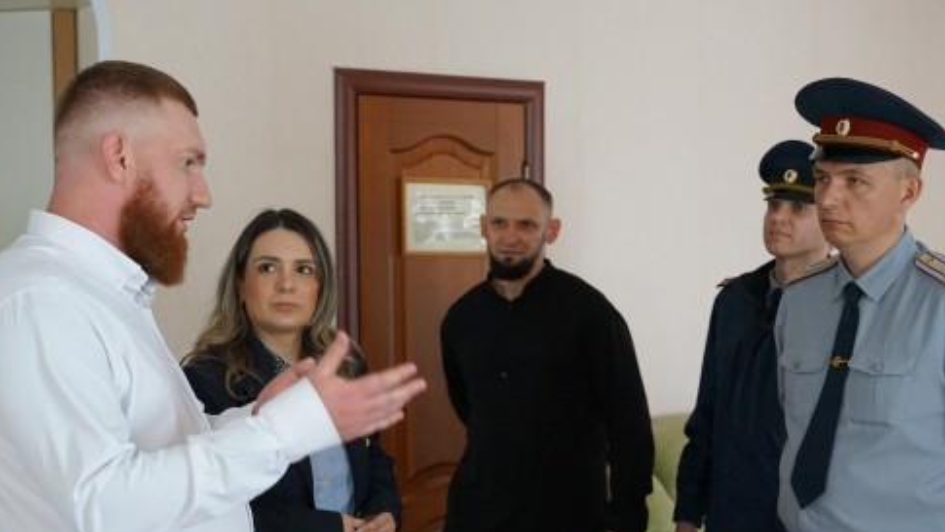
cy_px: 325
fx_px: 1429
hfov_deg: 36.6
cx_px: 440
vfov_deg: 21.1
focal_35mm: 57
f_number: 4
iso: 5000
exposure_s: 1/160
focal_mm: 44
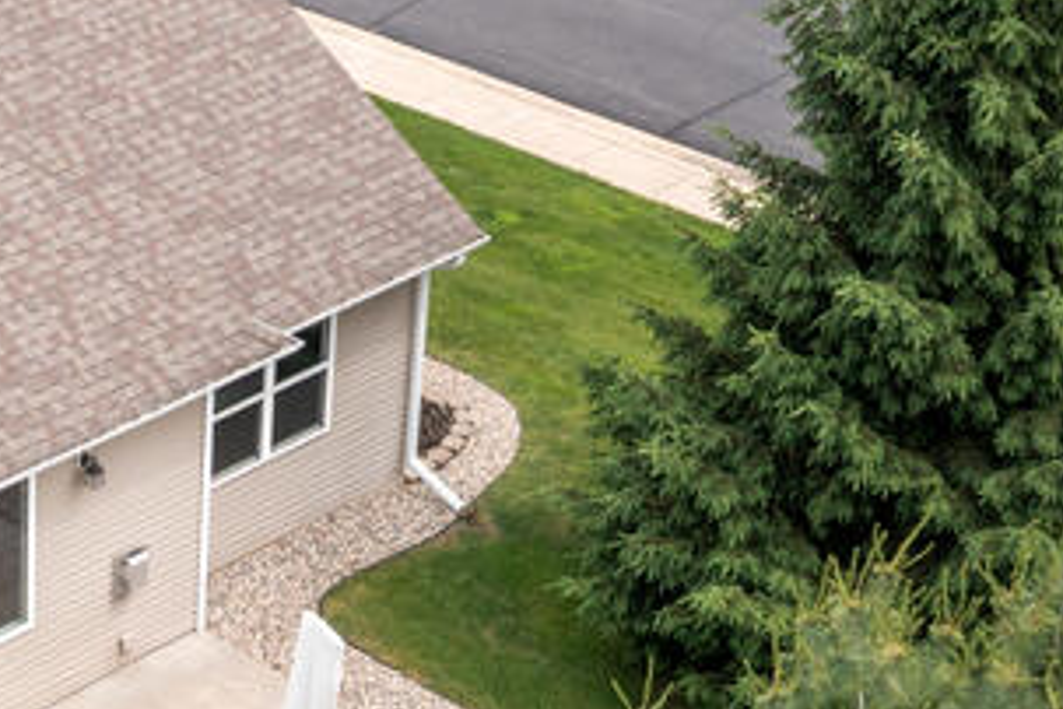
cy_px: 662
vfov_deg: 12.2
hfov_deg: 17.8
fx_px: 3277
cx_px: -84
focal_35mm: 111
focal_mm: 10.26
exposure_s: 1/320
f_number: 5
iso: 100
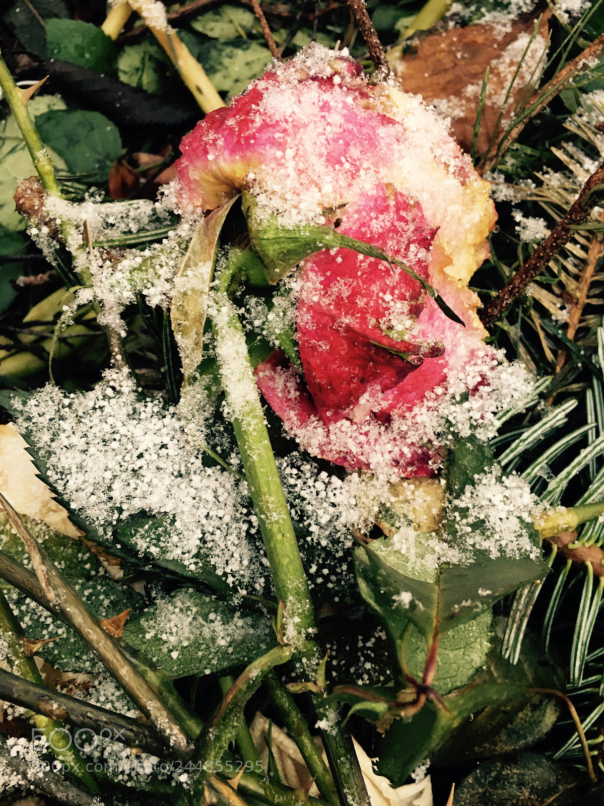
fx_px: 675
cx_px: 302
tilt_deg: -75.5
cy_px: 403
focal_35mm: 29
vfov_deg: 61.7
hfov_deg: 48.2
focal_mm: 4.15
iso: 100
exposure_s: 1/33
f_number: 2.2
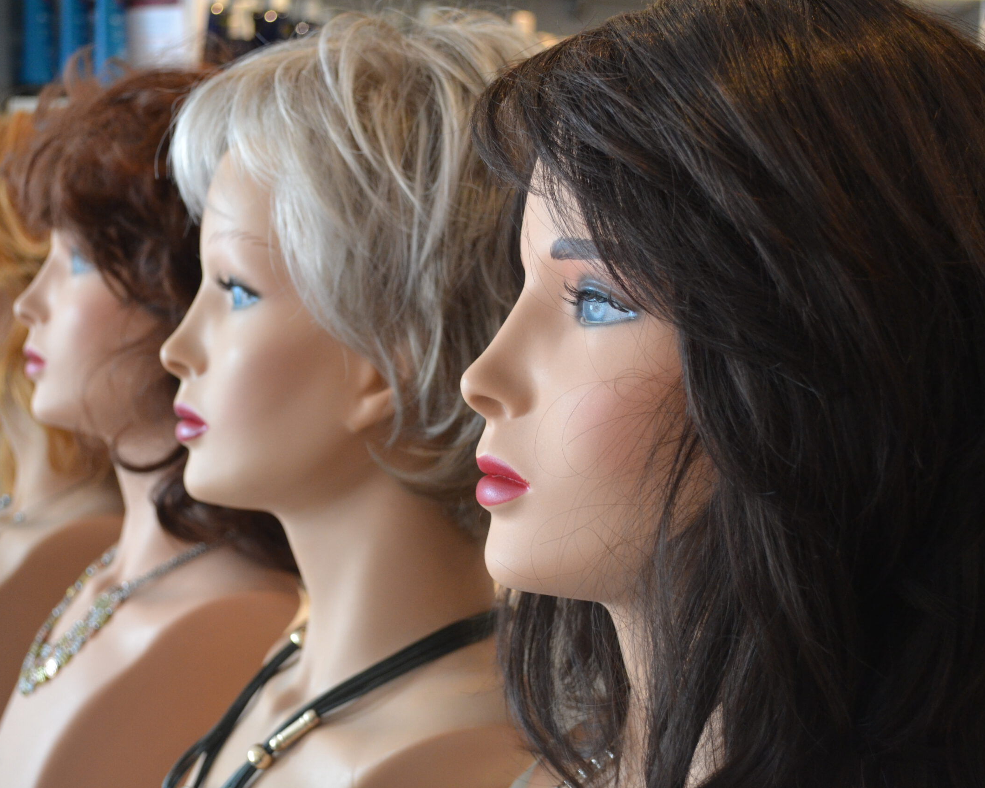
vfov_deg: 29.7
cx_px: 440
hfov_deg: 36.6
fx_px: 1487
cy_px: 394
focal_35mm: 51
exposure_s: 1/60
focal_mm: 30
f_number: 4.5
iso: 1100
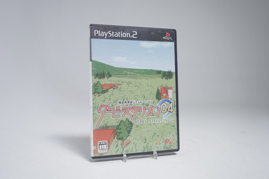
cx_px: 134
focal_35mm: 33
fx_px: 247
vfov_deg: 40.0
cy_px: 90
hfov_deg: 57.2
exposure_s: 1/25
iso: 640
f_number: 5.6
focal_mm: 33
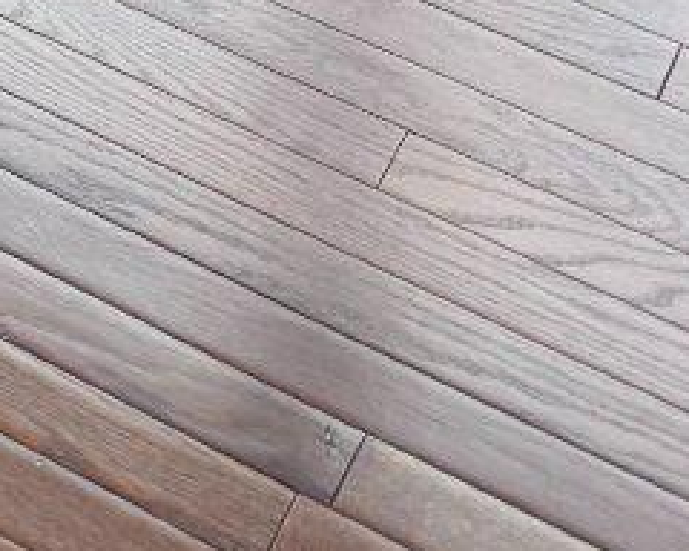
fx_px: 3059
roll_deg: -2.7
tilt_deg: -12.9
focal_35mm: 150
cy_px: -1550
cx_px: -606
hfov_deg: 11.7
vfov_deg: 7.6
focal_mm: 6.76
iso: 80
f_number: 1.78
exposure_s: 1/222
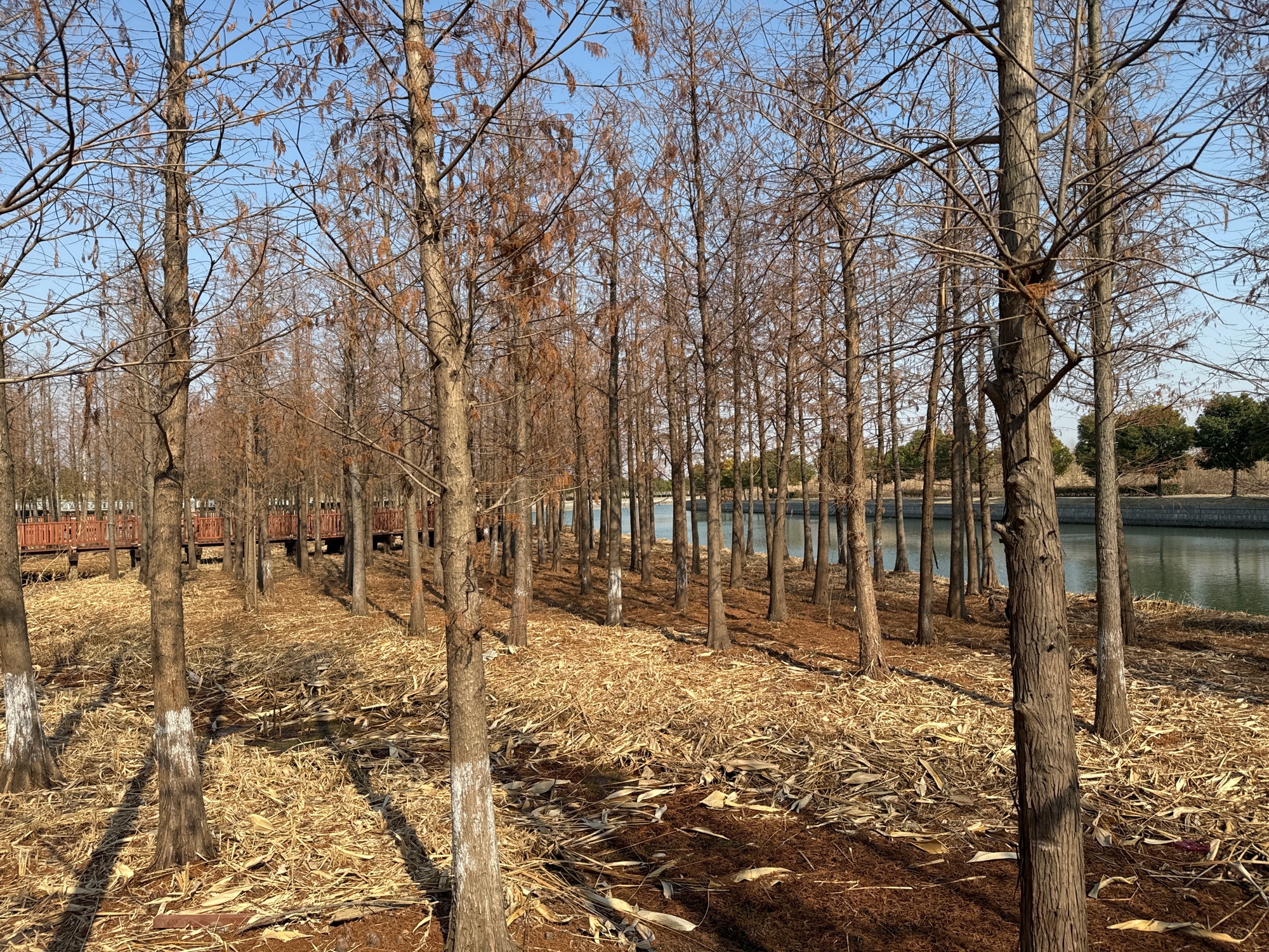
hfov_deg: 71.6
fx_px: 880
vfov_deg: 56.8
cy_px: 476
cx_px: 634
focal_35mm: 24
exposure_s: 1/3802
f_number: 1.78
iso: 80
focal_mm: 6.76
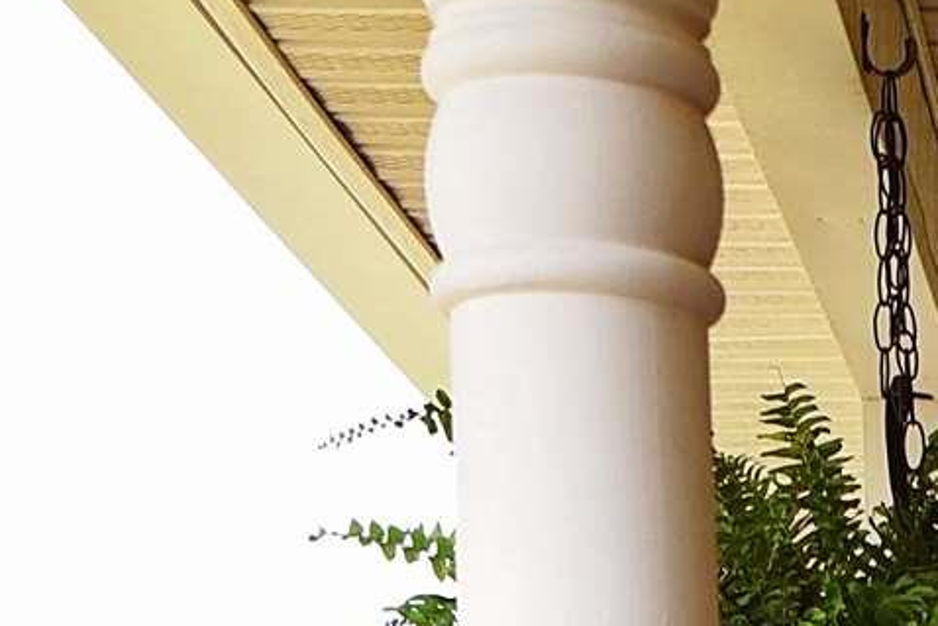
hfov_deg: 10.8
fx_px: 4352
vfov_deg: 7.4
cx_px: 2102
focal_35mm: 167
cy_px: 1774
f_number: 4
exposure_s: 1/800
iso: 560
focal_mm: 26
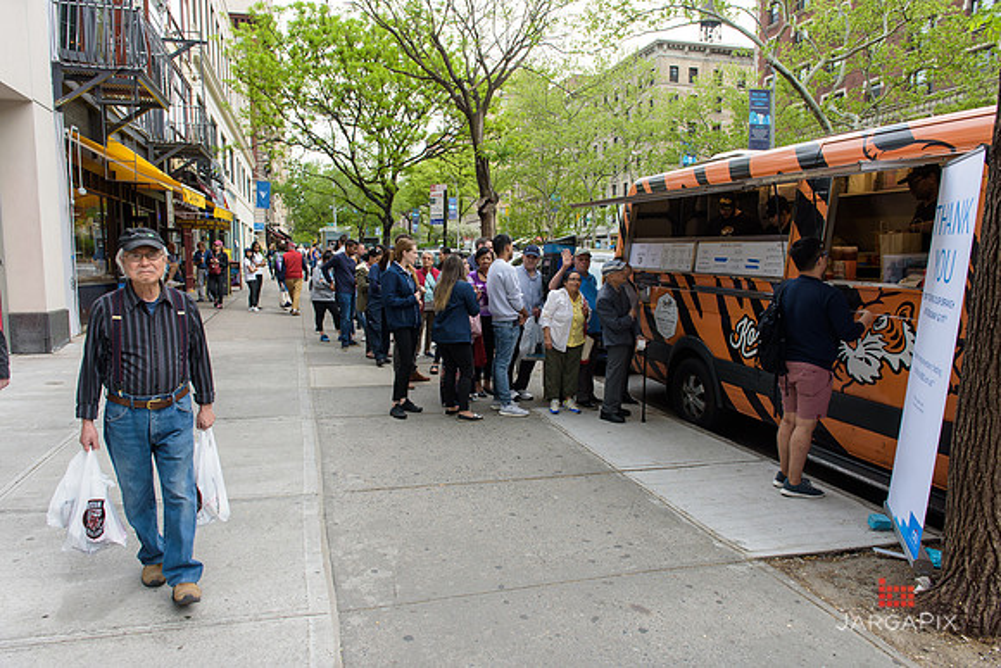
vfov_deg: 53.2
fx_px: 667
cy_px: 334
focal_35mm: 24
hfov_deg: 73.7
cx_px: 500
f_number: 5
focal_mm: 24
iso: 200
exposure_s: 1/250
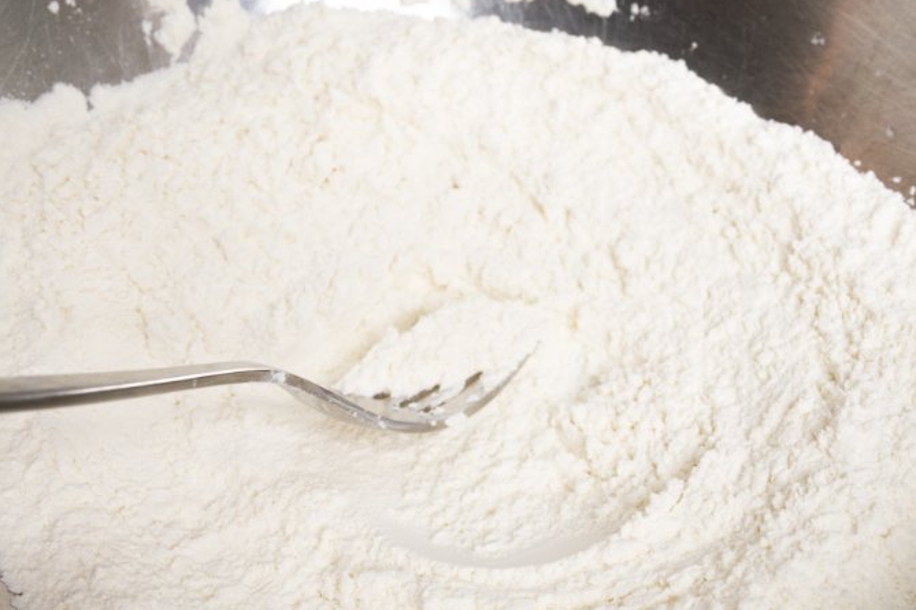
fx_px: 1574
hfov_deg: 32.4
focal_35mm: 62
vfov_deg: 21.7
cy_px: 483
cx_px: 535
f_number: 8
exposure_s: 1/1250
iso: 1000
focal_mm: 34.5
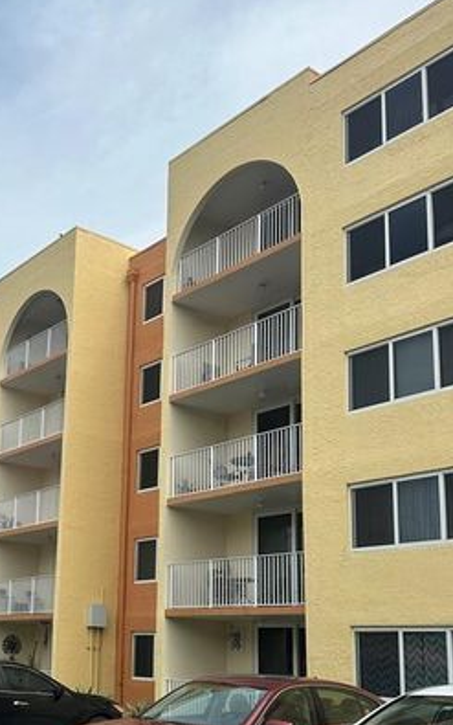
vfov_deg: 45.6
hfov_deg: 28.9
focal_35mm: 43
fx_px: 849
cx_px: 64
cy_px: 473
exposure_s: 1/4545
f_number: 1.78
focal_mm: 6.86
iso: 80
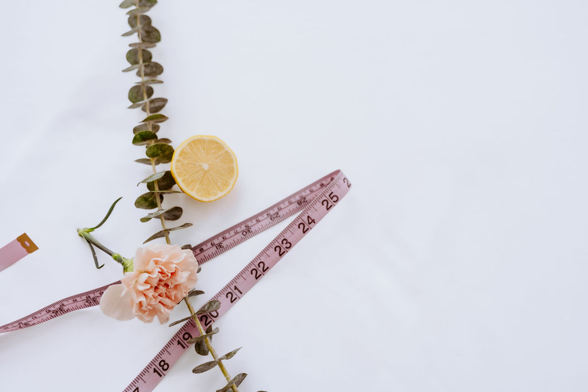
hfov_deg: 65.5
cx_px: 294
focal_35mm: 28
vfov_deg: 46.4
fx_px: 457
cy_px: 196
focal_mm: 28
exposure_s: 1/250
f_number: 3.5
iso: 250
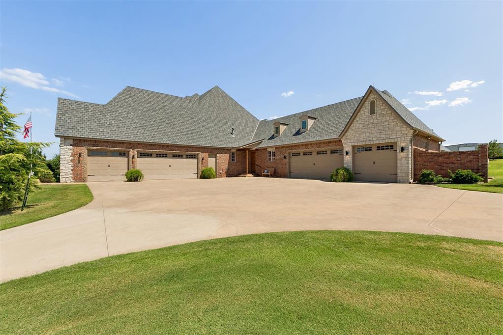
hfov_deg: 100.4
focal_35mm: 15
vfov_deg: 77.3
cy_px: 168
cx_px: 252
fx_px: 210
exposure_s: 1/1000
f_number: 8
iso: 200
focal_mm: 10
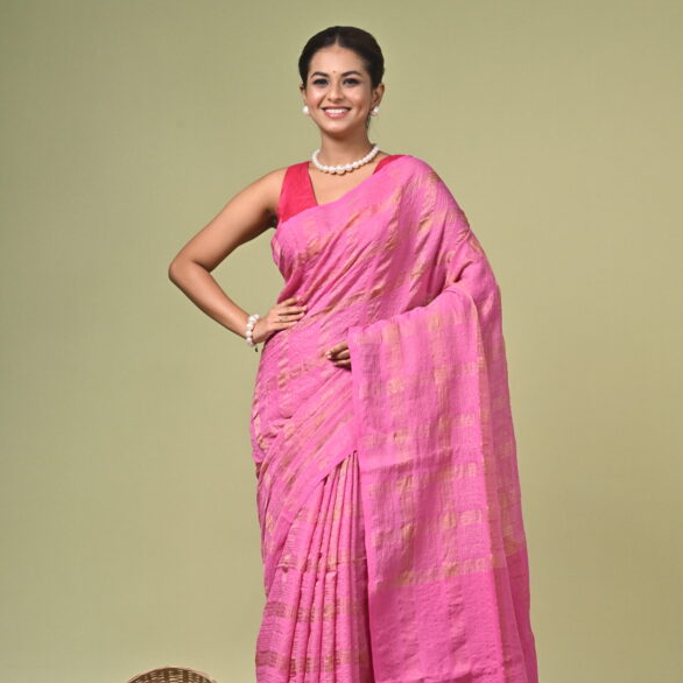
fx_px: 2478
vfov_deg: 15.7
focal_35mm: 111
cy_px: 420
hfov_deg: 15.7
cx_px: 348
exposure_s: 1/160
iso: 400
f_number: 7.1
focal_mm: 85
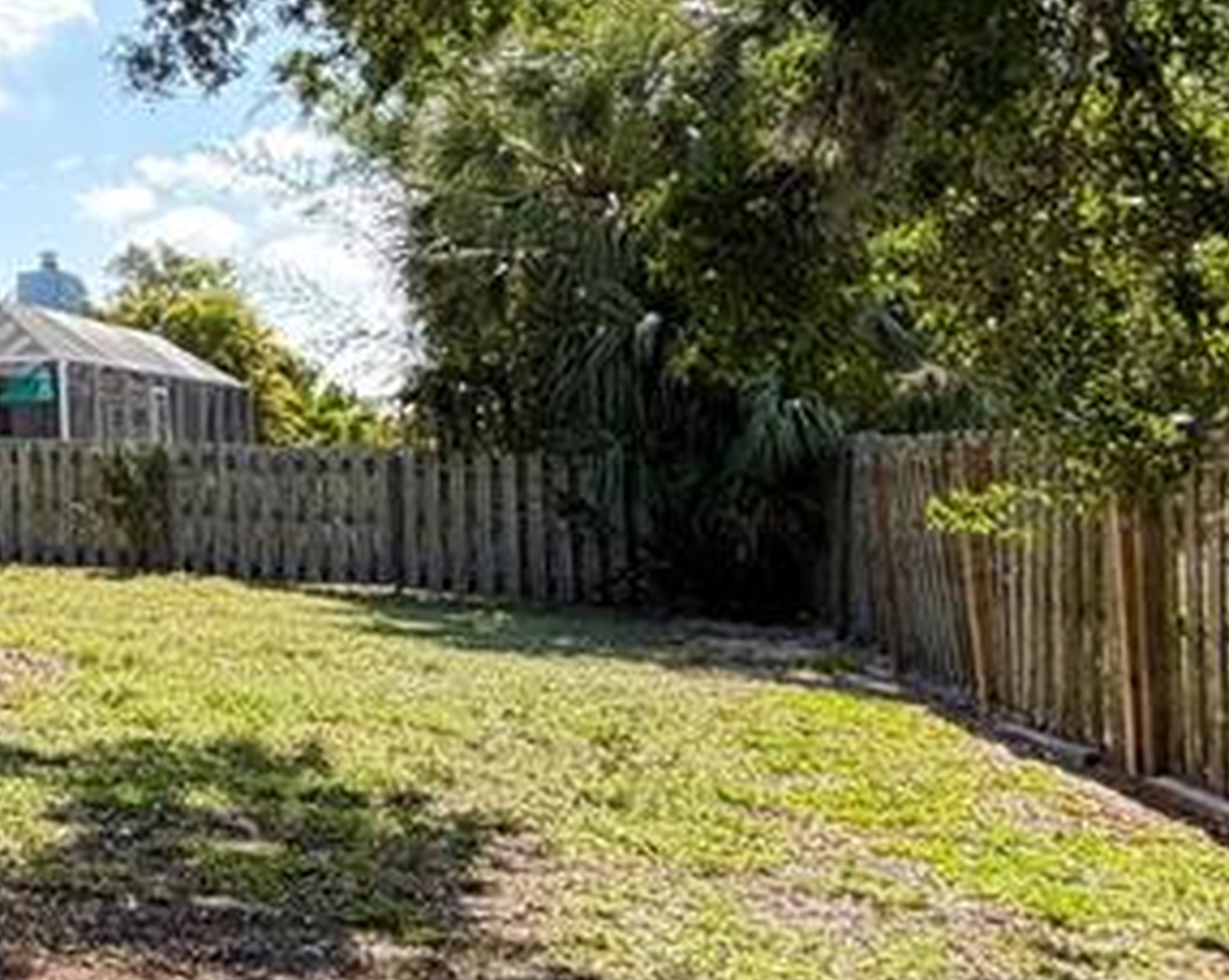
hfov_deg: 30.0
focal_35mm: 49
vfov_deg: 30.5
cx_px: -382
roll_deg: +0.9
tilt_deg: +3.9
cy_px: 327
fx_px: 1780
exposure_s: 1/502
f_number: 2.2
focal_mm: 2.22
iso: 50
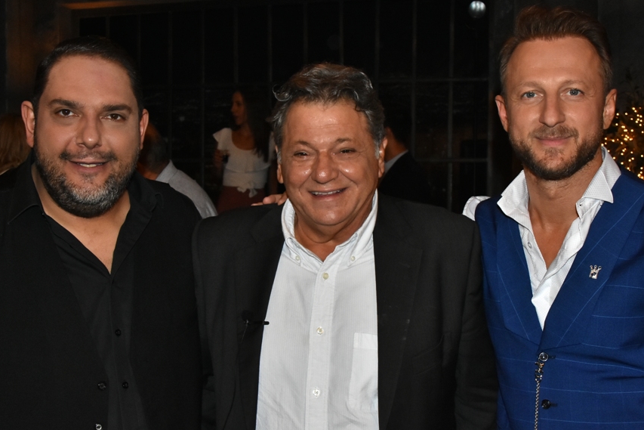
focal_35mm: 54
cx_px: 324
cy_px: 214
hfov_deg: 36.9
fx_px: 966
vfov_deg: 25.1
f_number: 8
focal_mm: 30
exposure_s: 1/90
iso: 1600
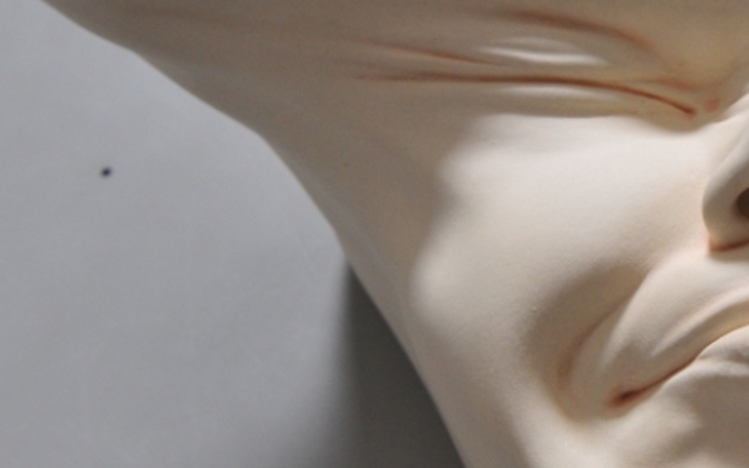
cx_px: 685
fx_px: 2327
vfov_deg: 11.5
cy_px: 188
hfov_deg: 18.0
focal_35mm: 114
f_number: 7.1
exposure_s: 1/200
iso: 400
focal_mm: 30
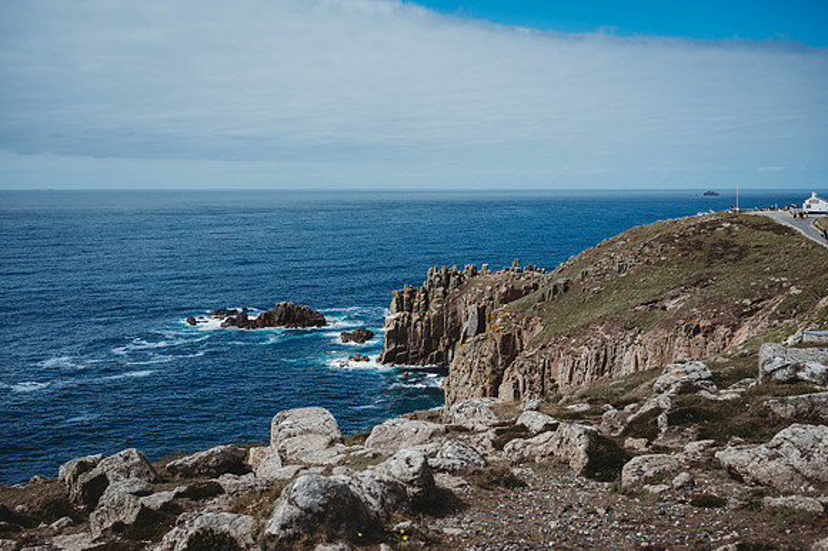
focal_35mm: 40
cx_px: 414
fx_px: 919
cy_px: 276
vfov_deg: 33.4
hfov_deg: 48.5
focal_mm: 40
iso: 100
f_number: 4
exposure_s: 1/2000
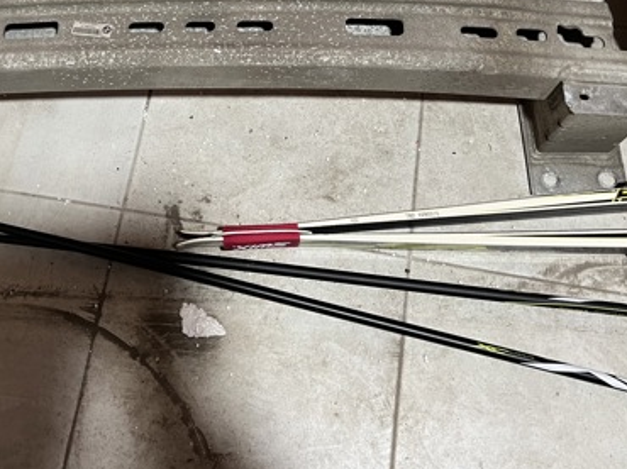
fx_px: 815
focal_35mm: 45
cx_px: 203
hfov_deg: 41.5
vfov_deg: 31.2
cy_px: 86
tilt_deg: -65.9
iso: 250
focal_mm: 5.7
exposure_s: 1/50
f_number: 1.5
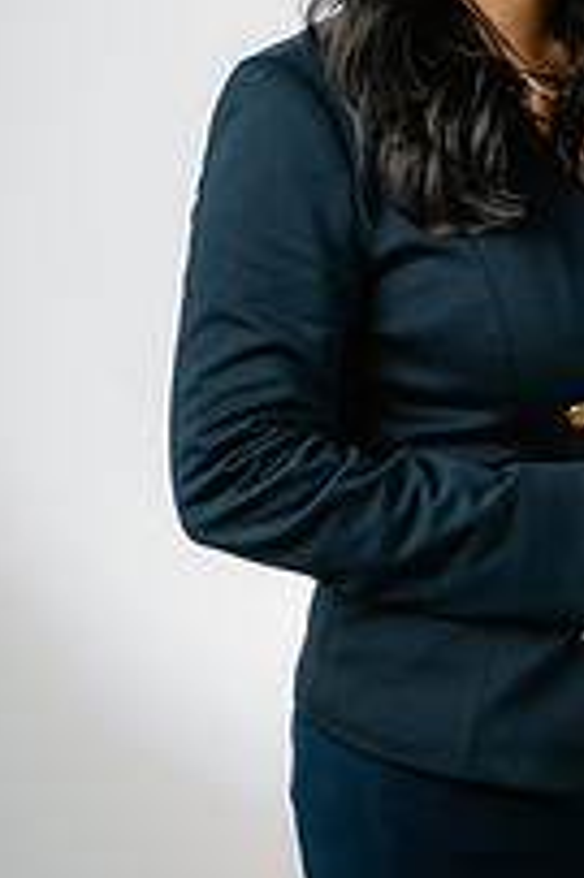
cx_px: 545
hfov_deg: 8.8
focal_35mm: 155
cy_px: 372
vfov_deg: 13.3
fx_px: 3778
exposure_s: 1/160
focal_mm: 70
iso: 125
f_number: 8
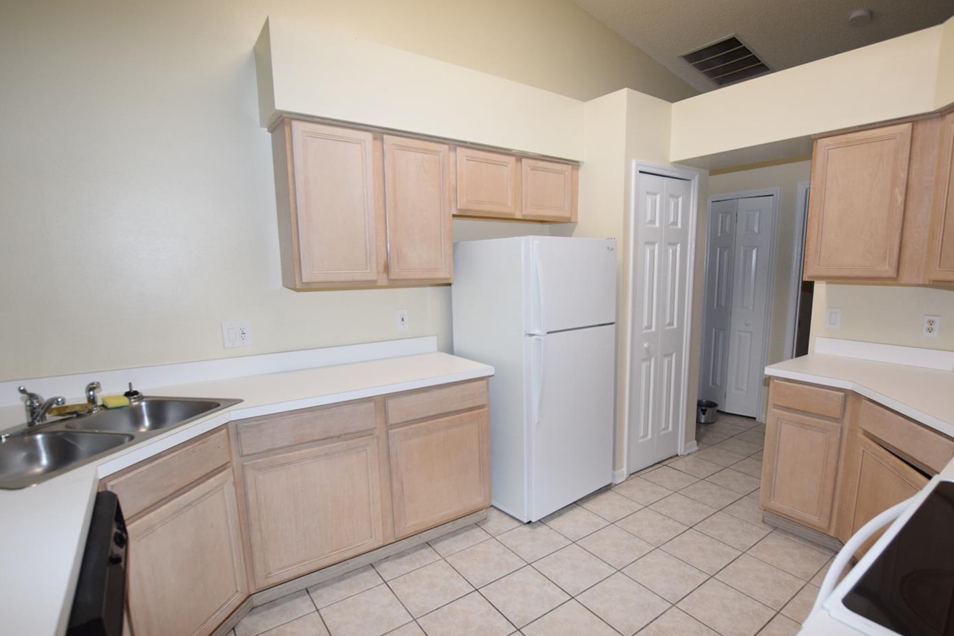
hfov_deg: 93.0
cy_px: 351
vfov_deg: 70.3
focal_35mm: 17
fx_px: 451
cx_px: 523
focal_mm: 10
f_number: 5
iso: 800
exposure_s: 1/100
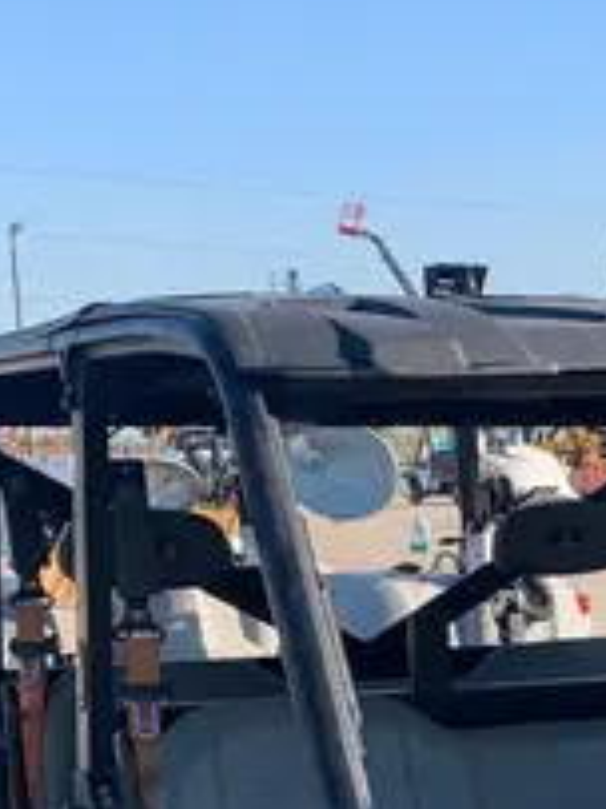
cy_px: 823
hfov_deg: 14.9
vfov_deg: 20.2
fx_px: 2196
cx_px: 825
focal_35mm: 94
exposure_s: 1/894
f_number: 1.8
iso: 25
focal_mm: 4.25
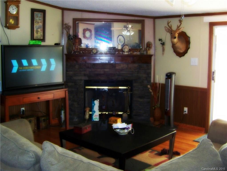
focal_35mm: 36
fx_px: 236
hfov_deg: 51.3
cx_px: 114
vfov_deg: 39.7
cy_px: 86
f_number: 2.8
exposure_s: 1/30
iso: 200
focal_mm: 5.85
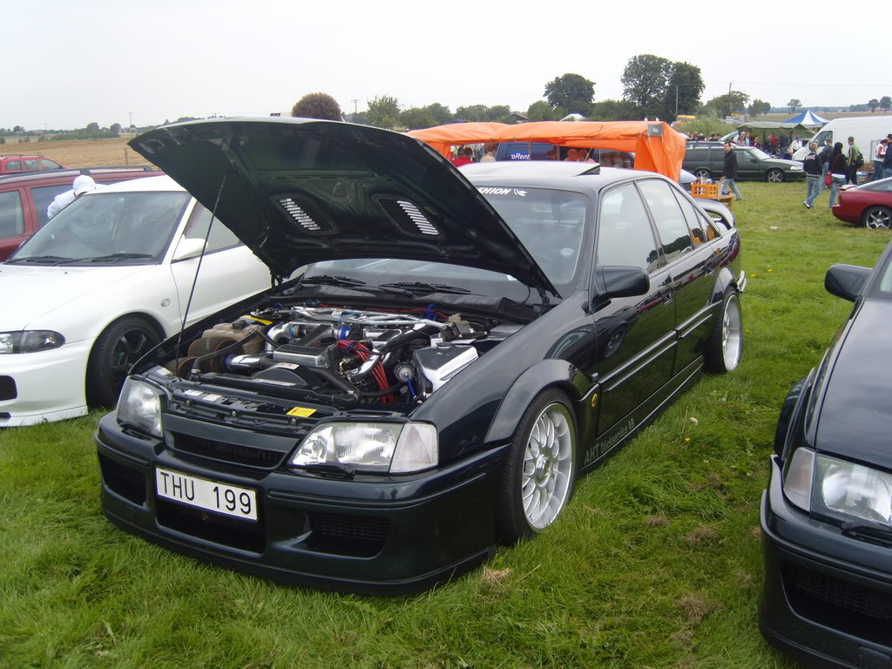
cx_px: 446
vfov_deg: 40.7
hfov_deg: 52.6
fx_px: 902
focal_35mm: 35
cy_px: 334
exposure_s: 1/350
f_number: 2.8
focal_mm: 7.4
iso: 80
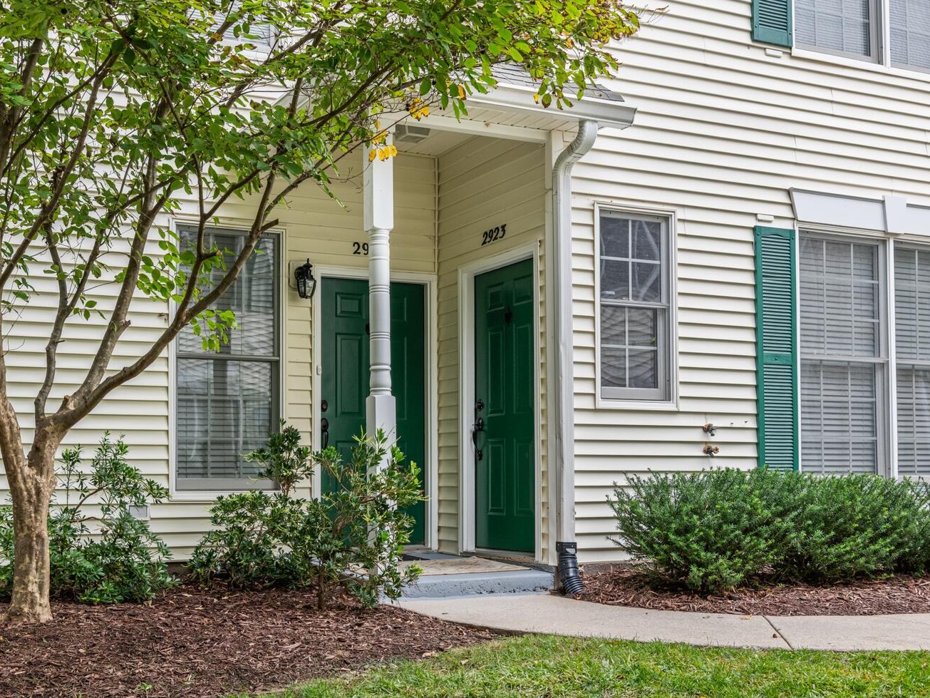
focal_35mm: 42
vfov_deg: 34.4
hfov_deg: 44.8
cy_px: 351
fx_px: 1128
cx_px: 470
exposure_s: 1/60
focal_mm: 38
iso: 800
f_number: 8
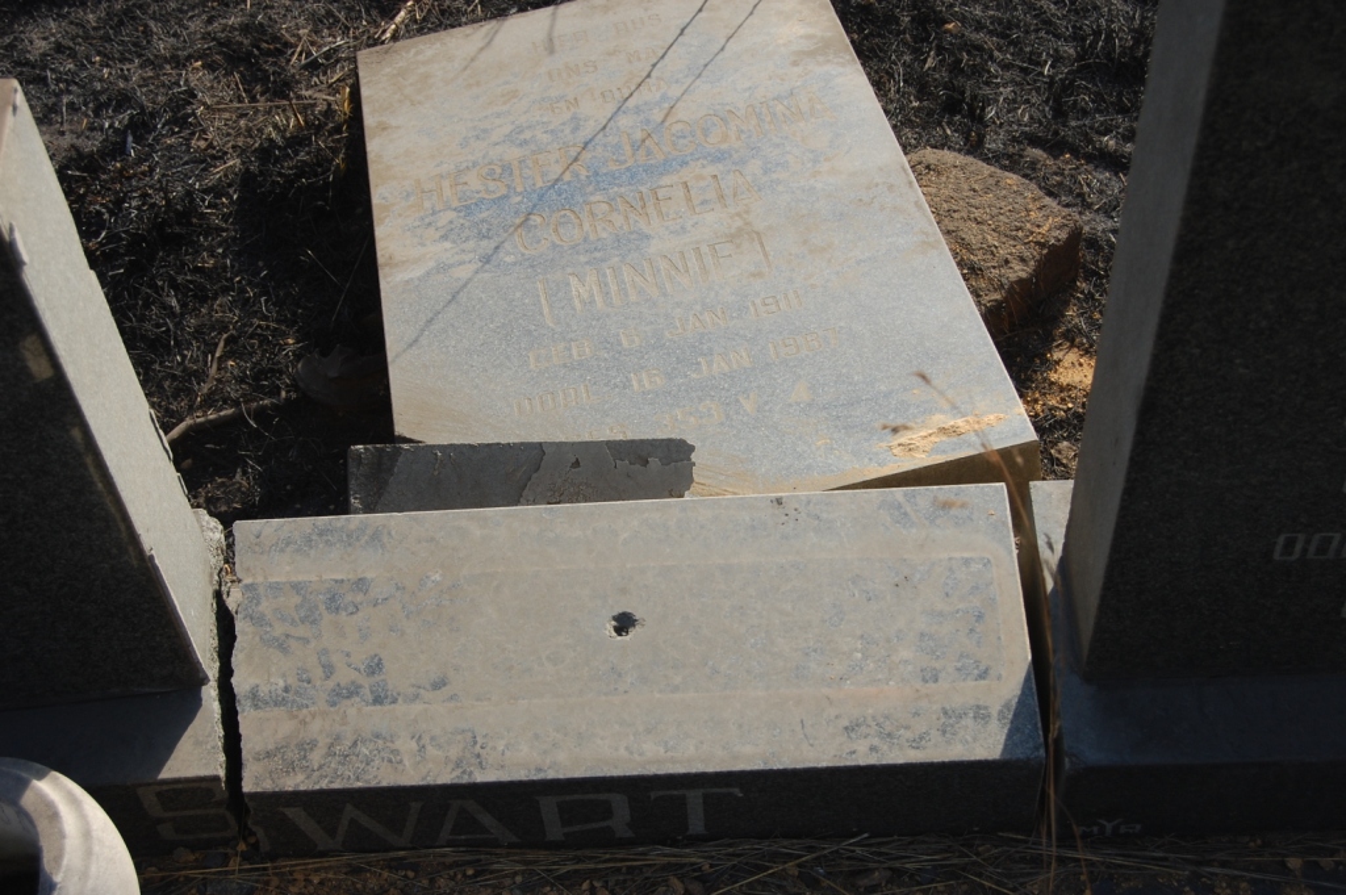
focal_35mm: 57
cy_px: 448
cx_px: 673
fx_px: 2129
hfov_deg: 35.1
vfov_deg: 23.7
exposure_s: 1/200
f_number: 7.1
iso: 200
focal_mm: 38
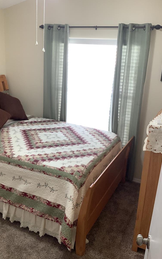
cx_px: 69
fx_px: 233
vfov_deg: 58.1
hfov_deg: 38.2
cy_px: 129
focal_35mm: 33
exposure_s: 1/50
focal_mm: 3.3
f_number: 2.4
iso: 50
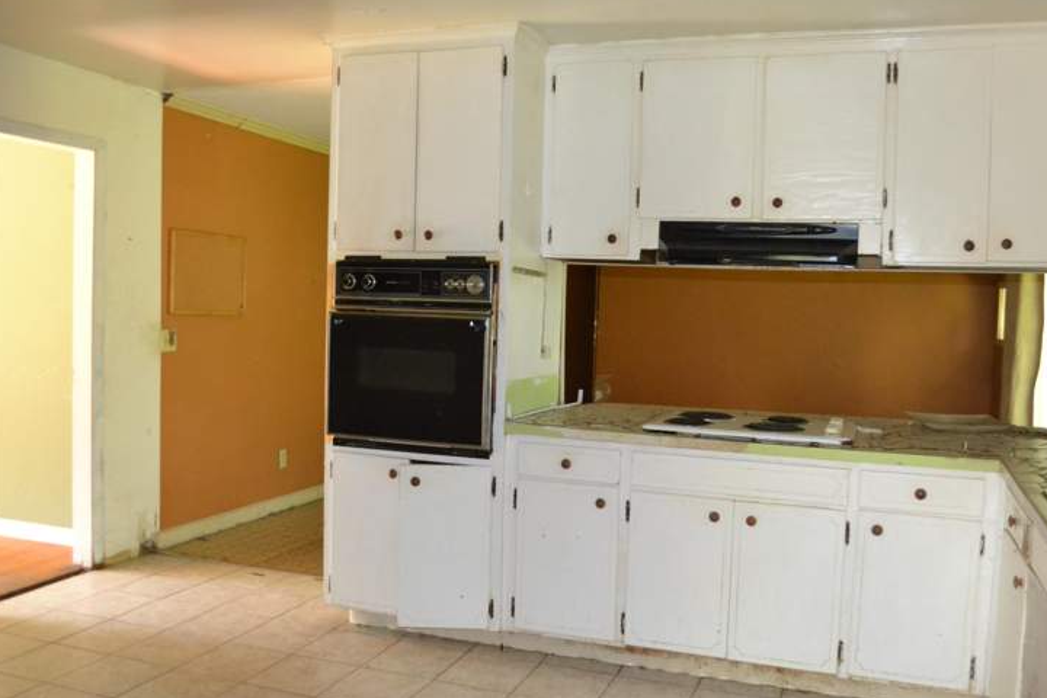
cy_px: 347
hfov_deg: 61.8
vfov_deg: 43.6
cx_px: 573
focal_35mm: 30
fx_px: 872
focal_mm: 18
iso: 3200
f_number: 3.5
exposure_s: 1/60
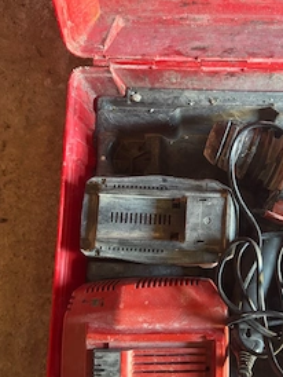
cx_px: 192
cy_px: 219
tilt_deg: -82.2
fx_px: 381
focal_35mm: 35
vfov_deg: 52.4
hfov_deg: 40.2
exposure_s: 1/40
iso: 640
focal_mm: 6.76
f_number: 1.78
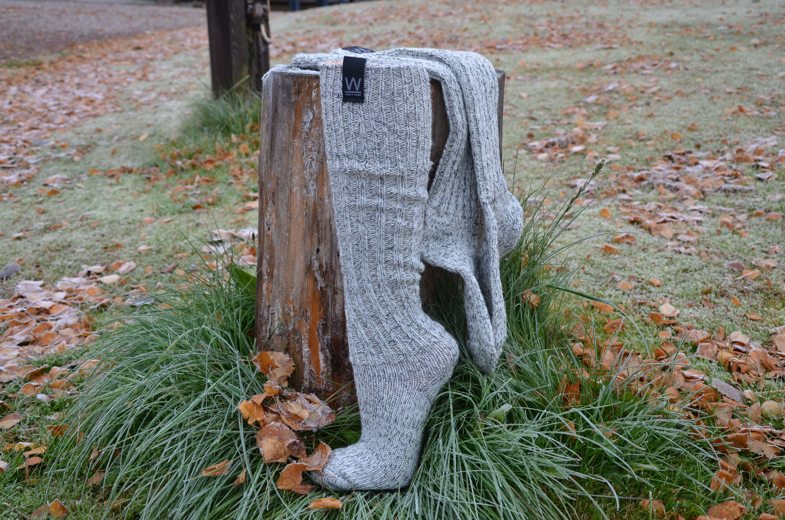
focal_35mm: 45
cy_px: 260
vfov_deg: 29.7
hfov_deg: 43.7
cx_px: 392
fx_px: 979
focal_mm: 30
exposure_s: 1/125
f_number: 5.6
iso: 250
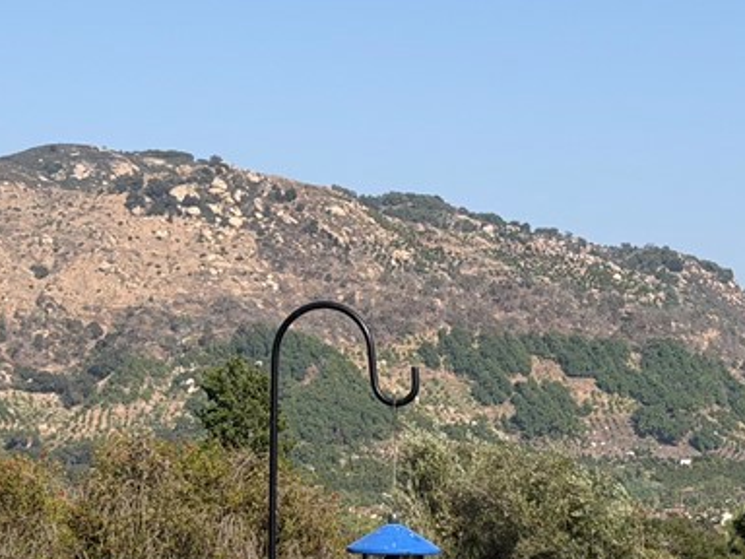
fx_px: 2755
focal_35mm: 128
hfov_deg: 15.4
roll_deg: +0.1
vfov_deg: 11.6
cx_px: 394
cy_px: 274
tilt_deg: +3.4
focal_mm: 6.76
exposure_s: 1/5208
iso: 64
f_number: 1.78
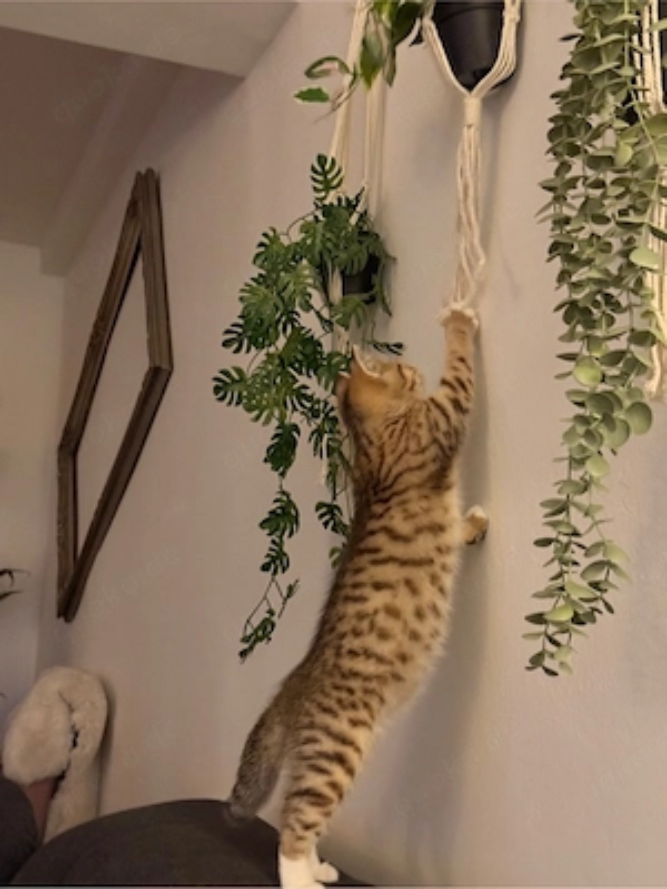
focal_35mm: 48
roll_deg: -3.3
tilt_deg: +8.9
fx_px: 1233
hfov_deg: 30.3
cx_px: 334
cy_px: 444
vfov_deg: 39.7
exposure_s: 1/20
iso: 640
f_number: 1.78
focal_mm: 6.76
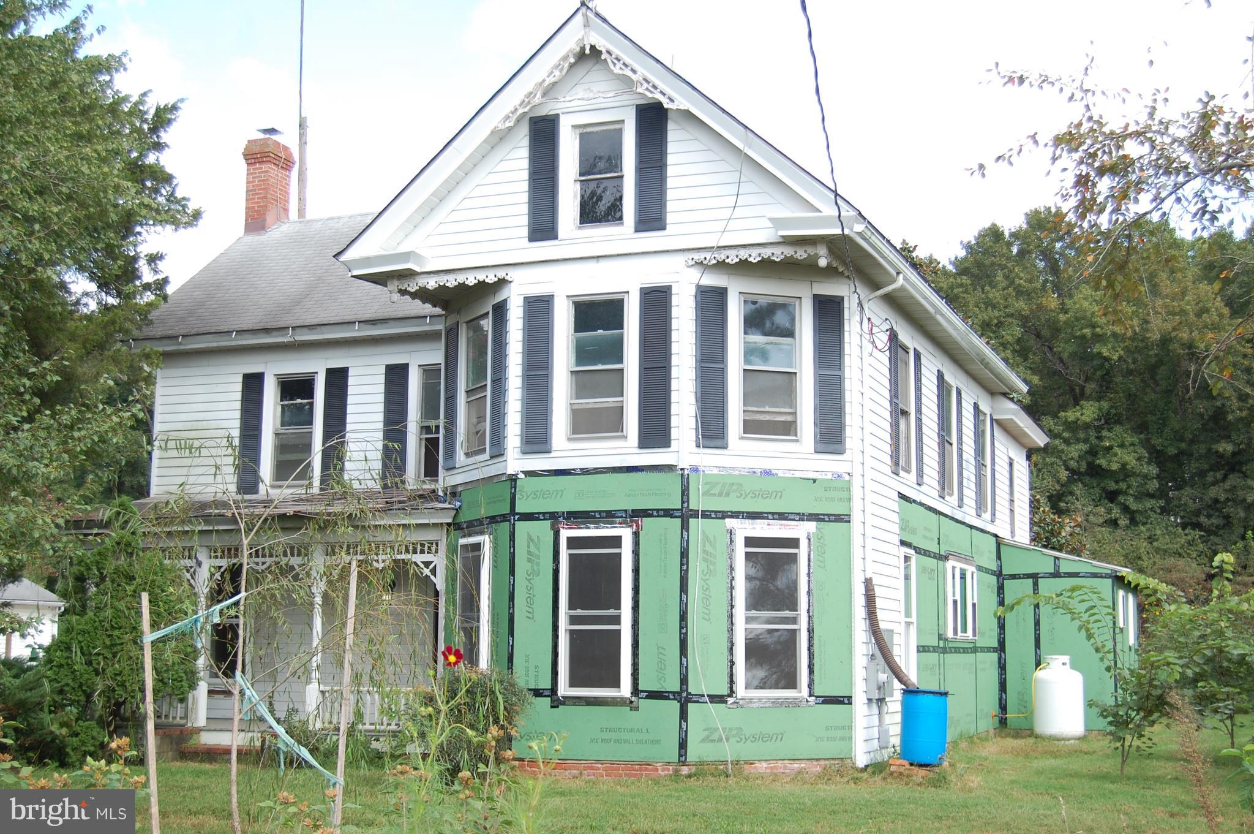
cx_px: 627
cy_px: 417
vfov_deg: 28.9
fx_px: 1618
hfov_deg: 42.4
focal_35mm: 46
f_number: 8
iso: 200
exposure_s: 1/250
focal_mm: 31
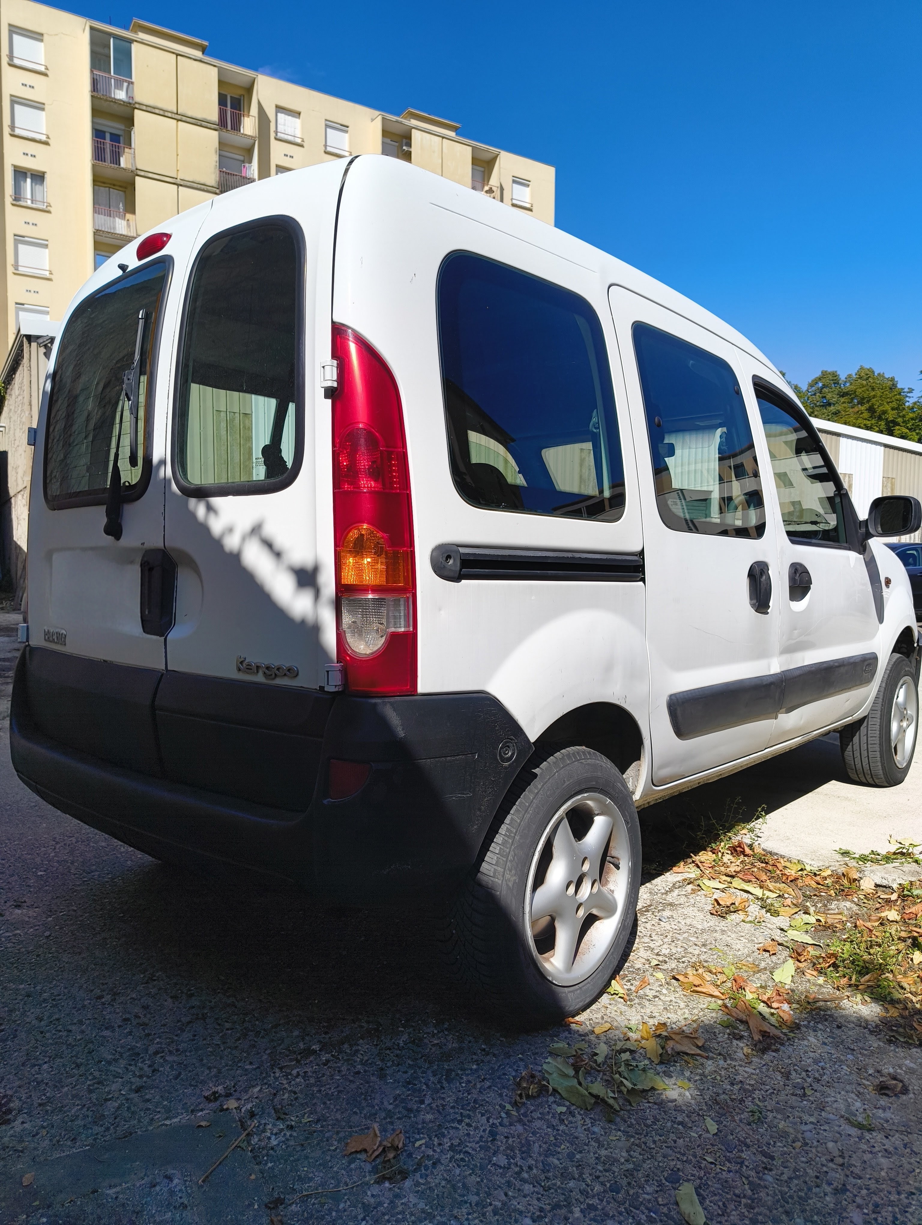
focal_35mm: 24
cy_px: 612
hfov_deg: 56.9
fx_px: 850
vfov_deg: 71.5
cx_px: 461
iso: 101
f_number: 1.87
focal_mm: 5.56
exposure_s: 1/1614
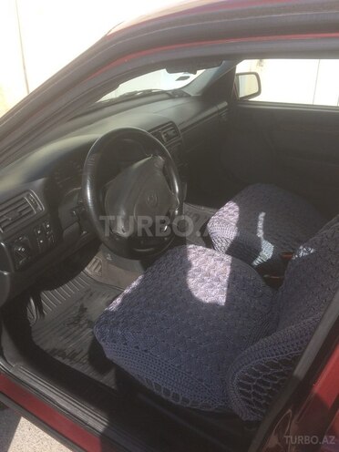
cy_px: 226
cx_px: 170
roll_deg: +2.8
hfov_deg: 48.2
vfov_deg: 61.7
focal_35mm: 29
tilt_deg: -34.2
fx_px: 379
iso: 32
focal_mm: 4.15
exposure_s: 1/1001
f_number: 2.2
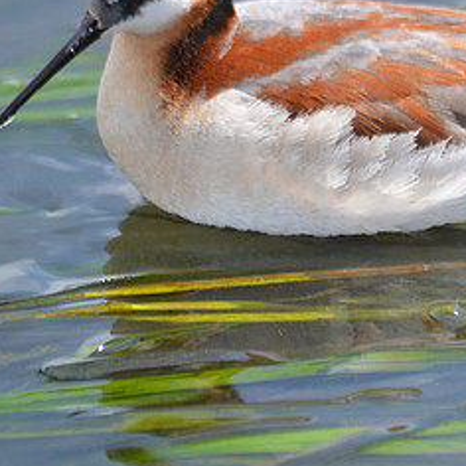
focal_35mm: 938
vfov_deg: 1.9
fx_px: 14286
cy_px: 132
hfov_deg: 1.9
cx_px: 490
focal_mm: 300
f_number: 5.6
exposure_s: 1/1000
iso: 450
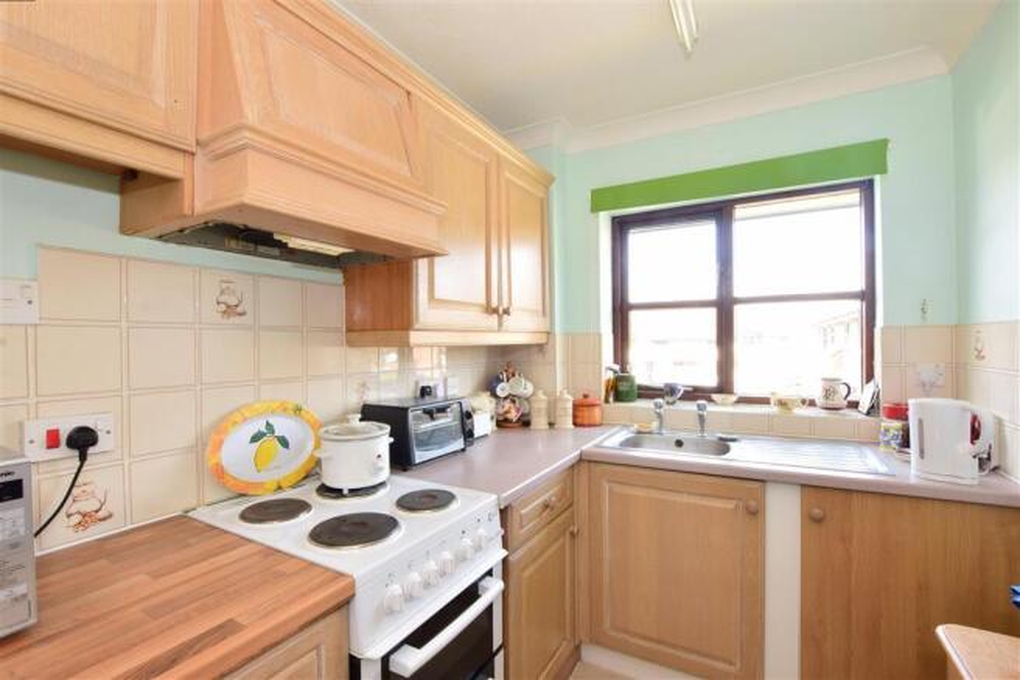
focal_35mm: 15
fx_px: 425
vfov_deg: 77.3
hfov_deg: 100.4
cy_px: 340
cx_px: 510
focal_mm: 10
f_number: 13
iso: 400
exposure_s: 1/5
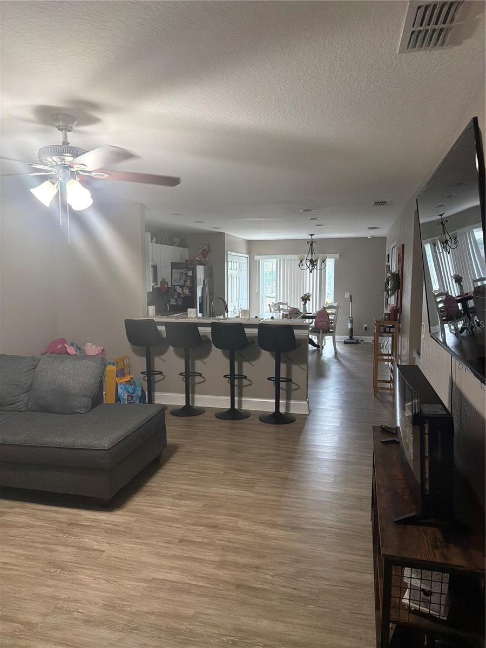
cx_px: 243
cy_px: 324
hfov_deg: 56.8
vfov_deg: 71.6
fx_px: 449
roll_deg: +1.2
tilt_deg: -6.6
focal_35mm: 24
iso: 500
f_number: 1.78
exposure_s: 1/120
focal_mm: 6.76
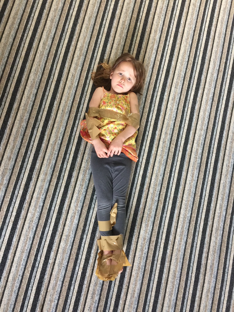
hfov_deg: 48.2
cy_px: 156
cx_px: 117
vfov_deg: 61.7
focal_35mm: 29
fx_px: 261
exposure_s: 1/15
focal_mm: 4.15
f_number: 2.2
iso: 100
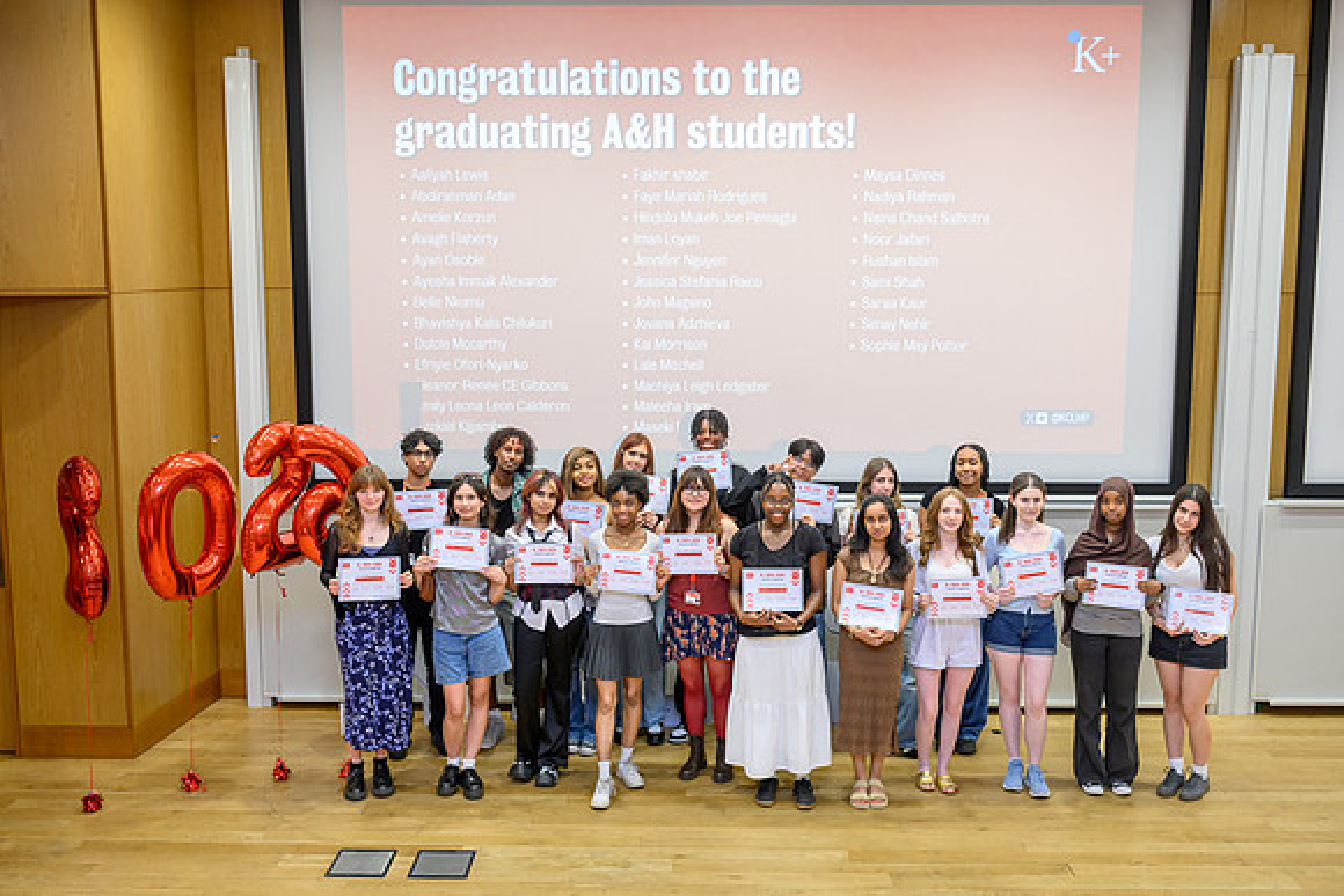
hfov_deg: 51.3
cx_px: 672
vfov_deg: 35.5
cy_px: 448
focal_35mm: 37
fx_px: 1400
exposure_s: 1/200
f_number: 2.8
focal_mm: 37
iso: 2500
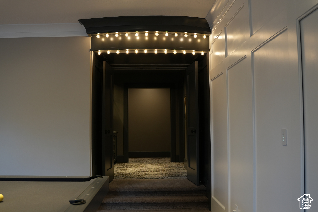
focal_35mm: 36
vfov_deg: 36.9
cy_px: 106
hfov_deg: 53.1
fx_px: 318
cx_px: 159
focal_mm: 24
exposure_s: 1/30
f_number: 2.8
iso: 200
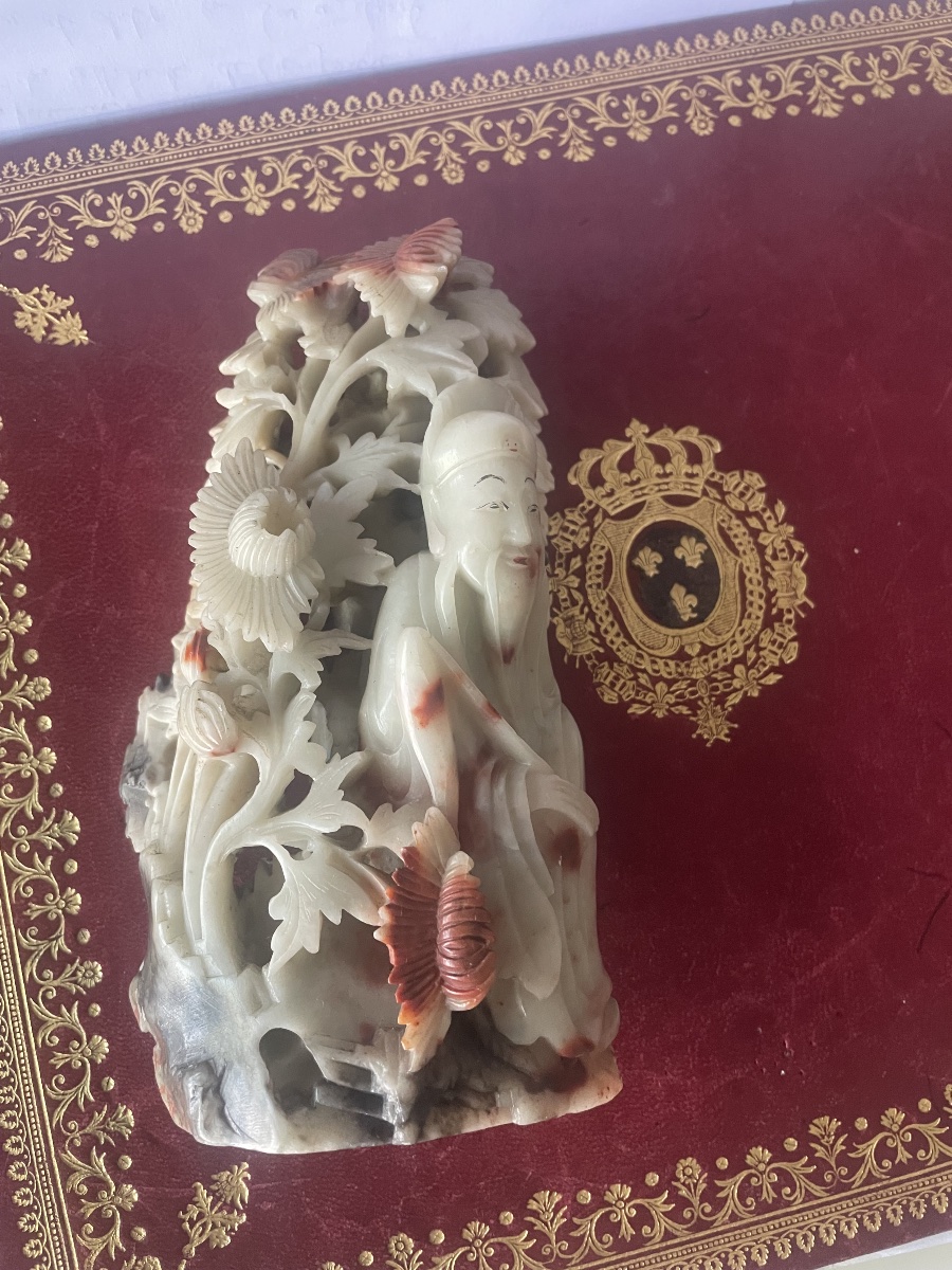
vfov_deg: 67.3
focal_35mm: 26
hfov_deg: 53.1
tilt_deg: -84.4
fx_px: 953
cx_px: 476
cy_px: 635
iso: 400
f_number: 1.6
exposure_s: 1/60
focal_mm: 4.2
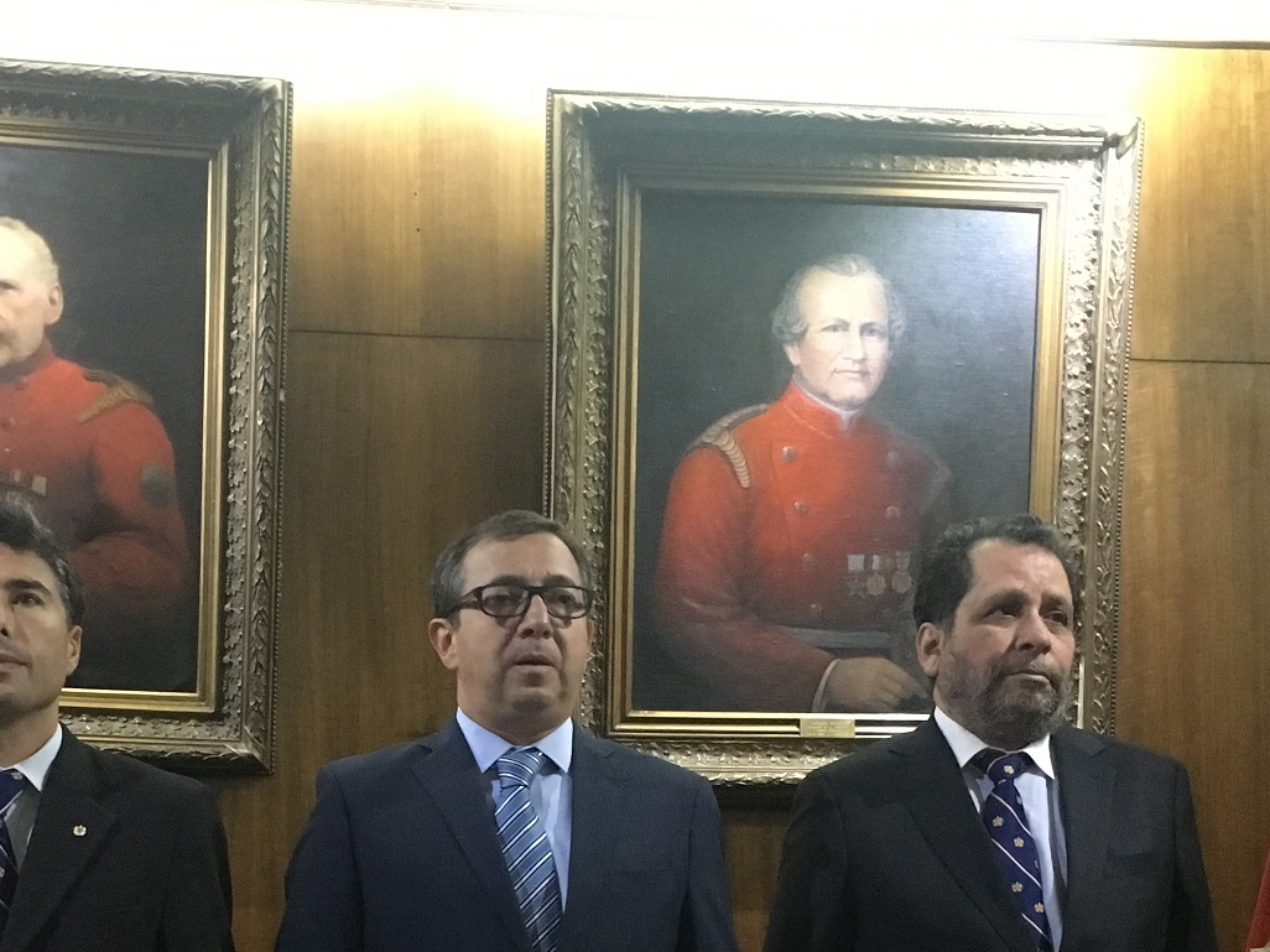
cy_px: 889
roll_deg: -0.7
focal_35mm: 57
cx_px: 509
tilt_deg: +3.5
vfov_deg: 24.8
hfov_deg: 33.7
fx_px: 2091
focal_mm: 4.15
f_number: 2.2
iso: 320
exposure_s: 1/17
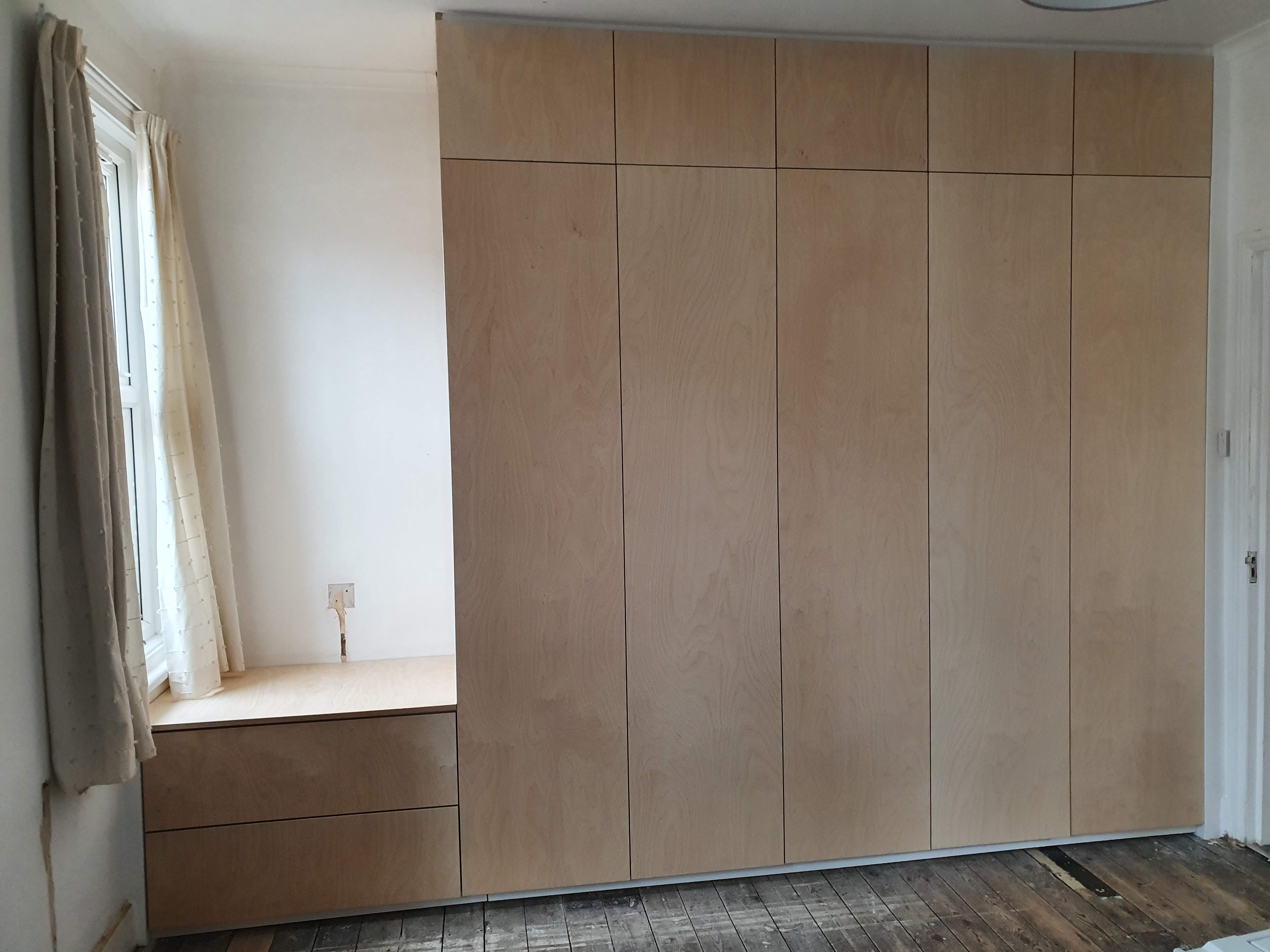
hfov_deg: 67.3
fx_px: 954
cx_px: 635
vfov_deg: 53.1
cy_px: 476
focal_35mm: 26
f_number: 2.4
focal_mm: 4.32
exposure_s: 1/100
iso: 250
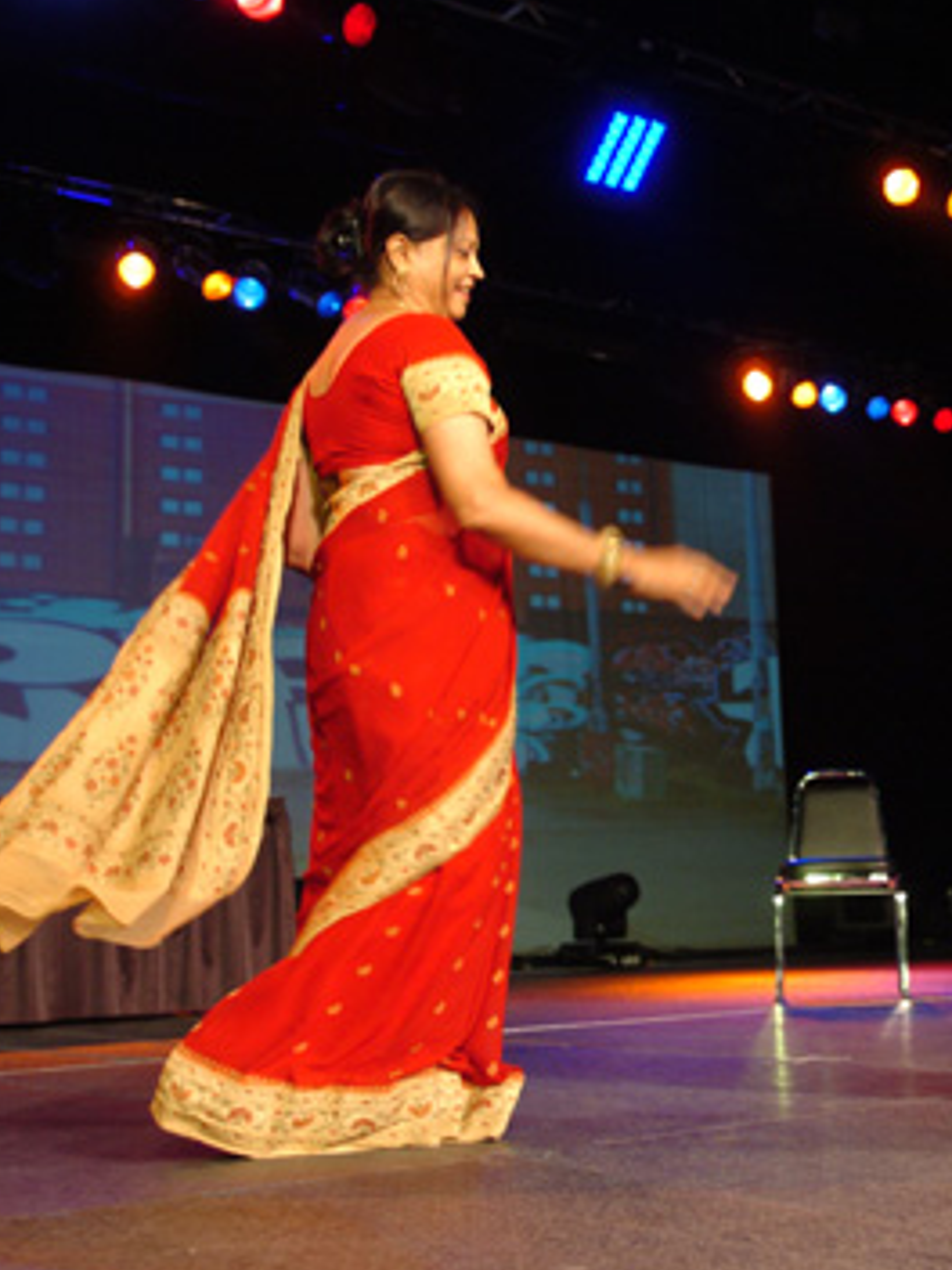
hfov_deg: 28.4
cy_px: 601
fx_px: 1797
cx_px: 880
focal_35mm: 49
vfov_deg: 38.9
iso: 400
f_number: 2.8
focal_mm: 20
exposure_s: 1/80
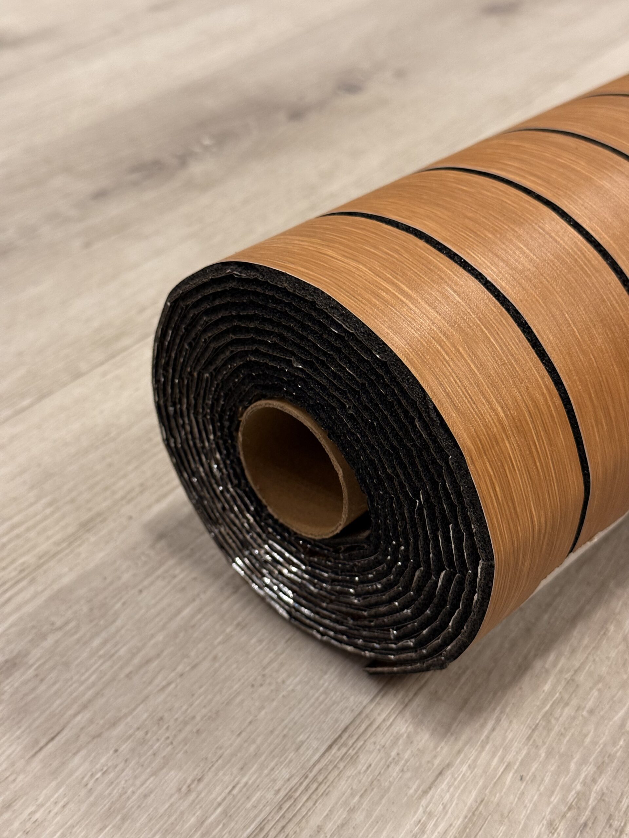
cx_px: 314
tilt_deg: -34.8
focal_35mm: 48
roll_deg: -0.6
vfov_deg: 39.7
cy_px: 419
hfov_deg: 30.3
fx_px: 1163
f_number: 1.78
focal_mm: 6.76
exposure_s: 1/50
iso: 160
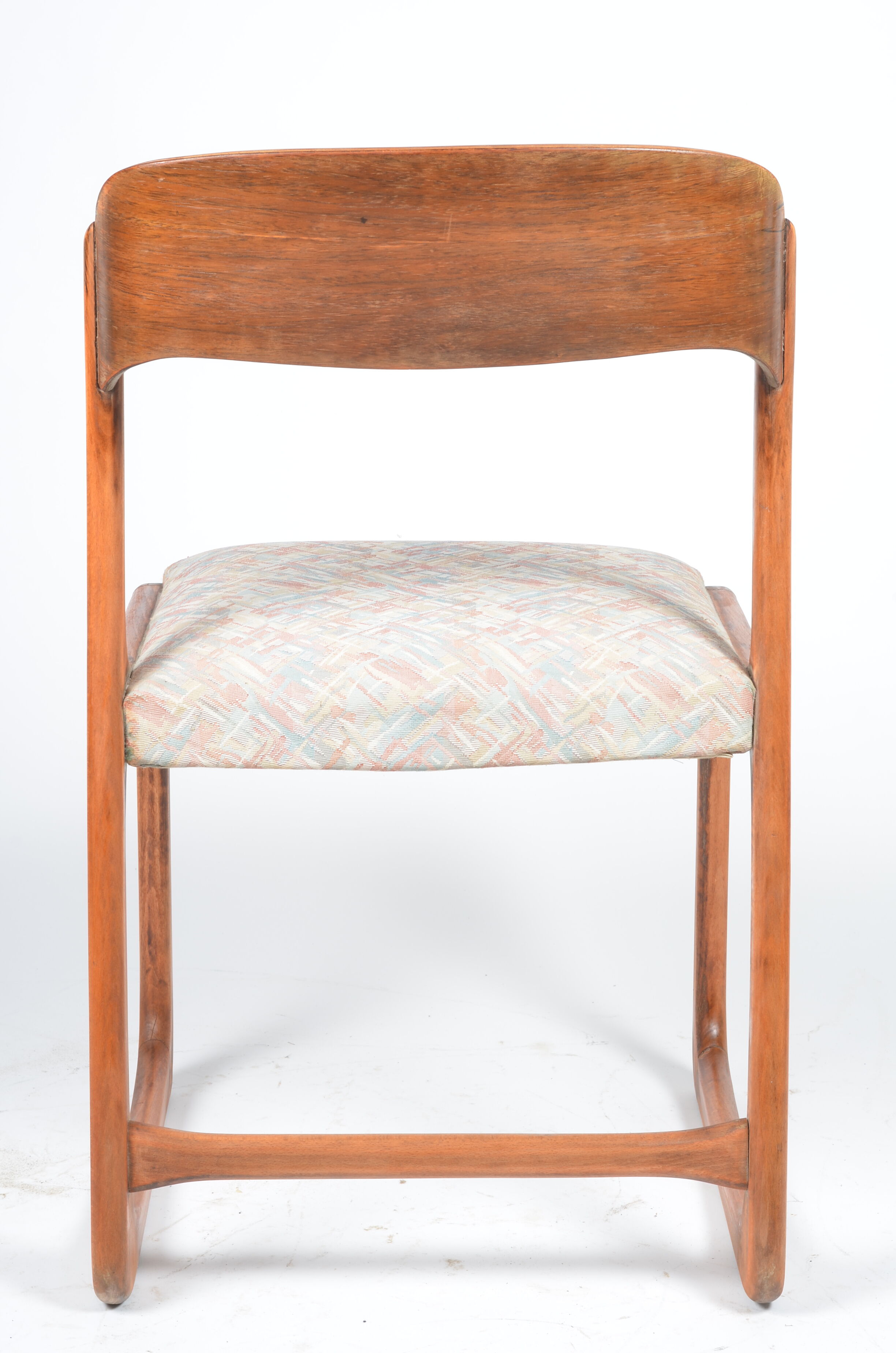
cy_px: 676
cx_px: 448
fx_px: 2812
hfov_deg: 18.1
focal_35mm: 75
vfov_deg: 27.0
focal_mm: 50
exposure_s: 1/125
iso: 100
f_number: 11
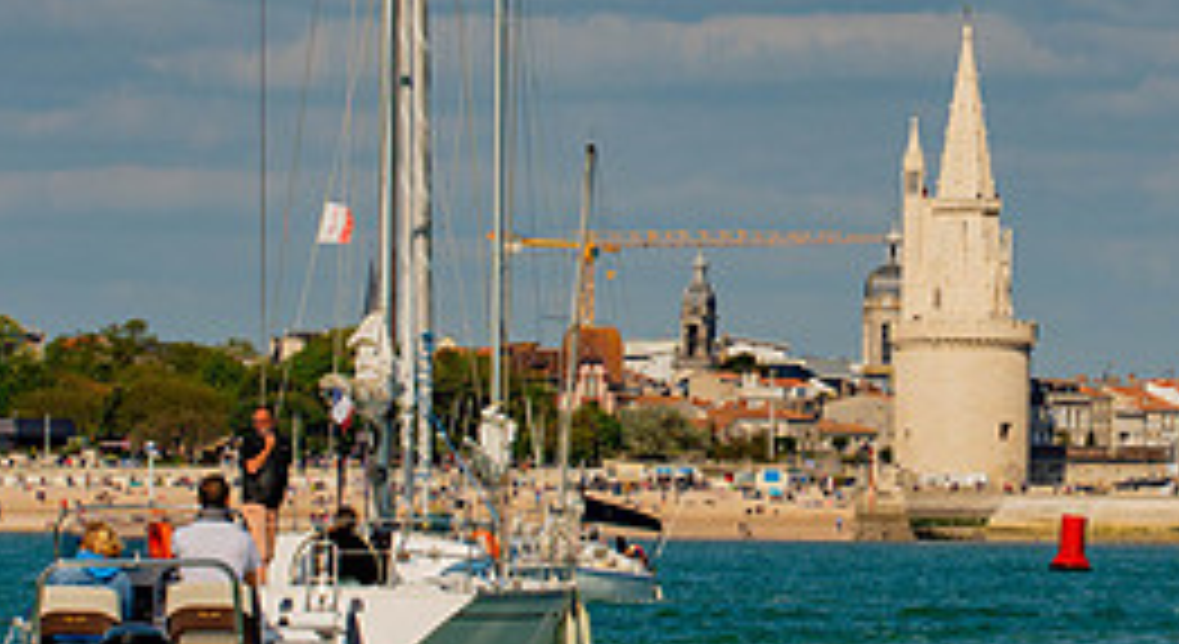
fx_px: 13627
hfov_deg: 4.9
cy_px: 135
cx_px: 1036
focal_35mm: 439
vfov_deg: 2.7
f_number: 14
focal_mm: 185
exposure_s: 1/800
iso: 400
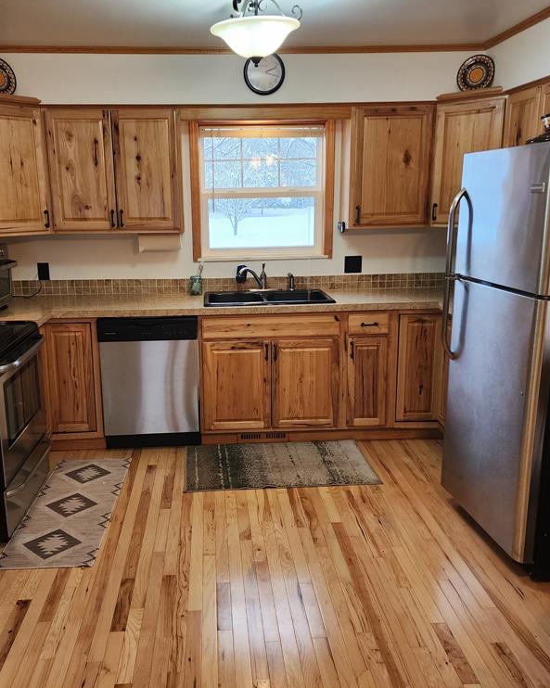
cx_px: 237
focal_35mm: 31
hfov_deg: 47.0
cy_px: 336
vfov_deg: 57.2
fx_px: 631
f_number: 1.8
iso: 500
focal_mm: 6.4
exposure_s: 1/120
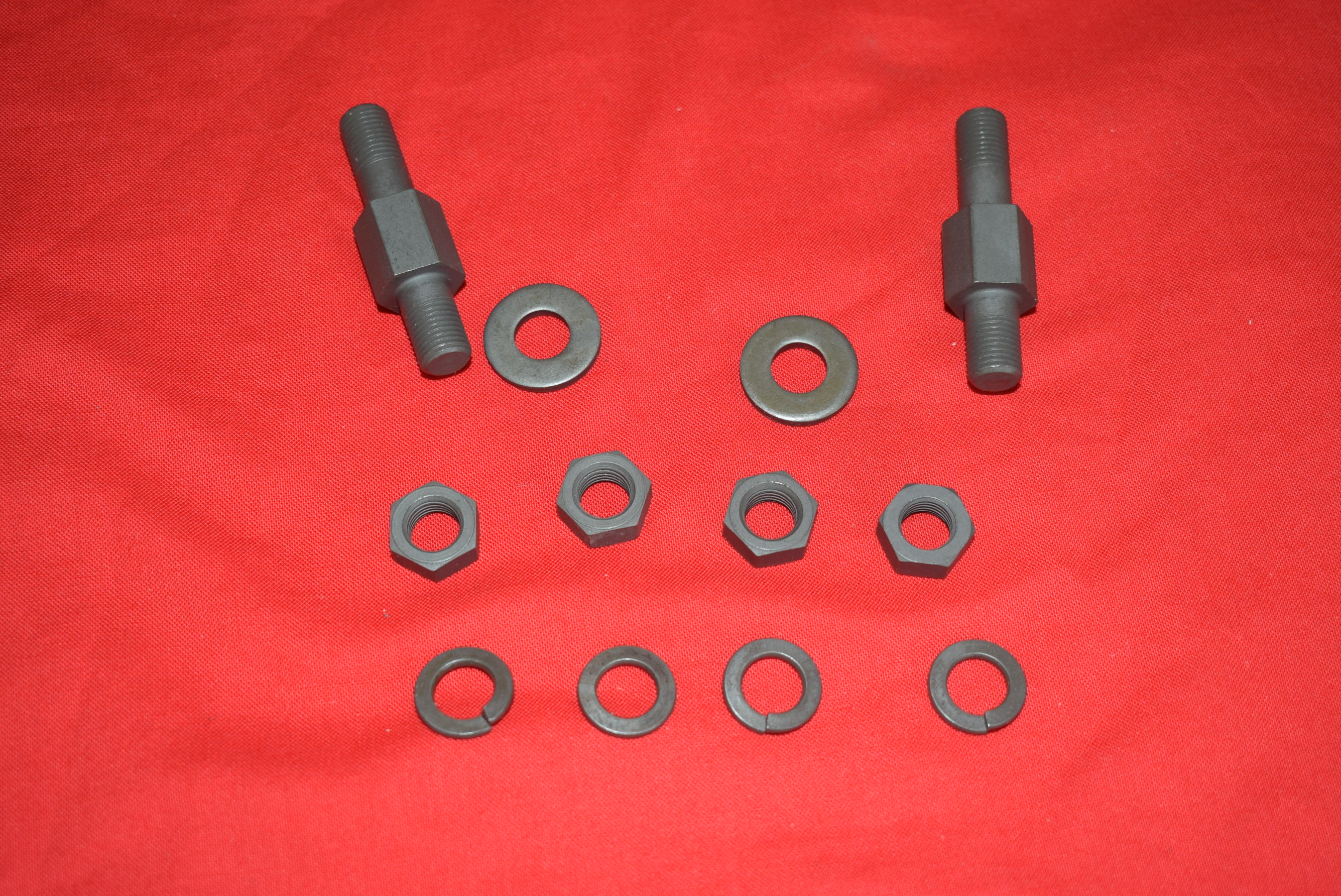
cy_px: 475
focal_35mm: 50
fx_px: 1864
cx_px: 701
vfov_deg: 27.0
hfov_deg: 39.6
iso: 320
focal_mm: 30
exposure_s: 1/40
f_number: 5
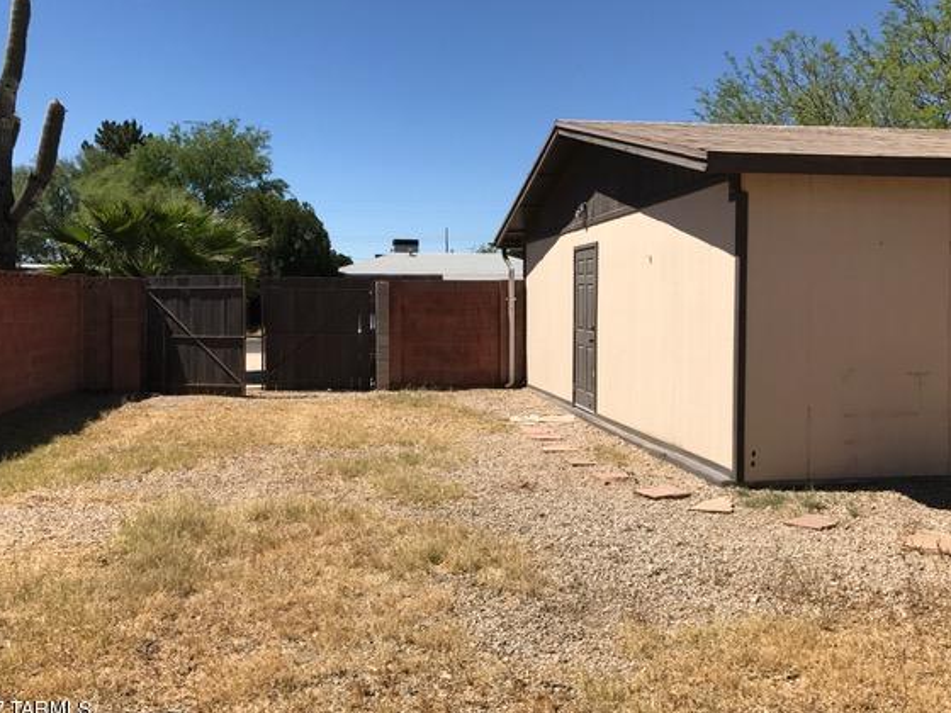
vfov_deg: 44.1
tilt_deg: -2.4
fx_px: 879
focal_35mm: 32
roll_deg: +0.1
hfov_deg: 56.8
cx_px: 477
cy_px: 336
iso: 20
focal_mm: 3.99
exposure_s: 1/3300
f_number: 1.8
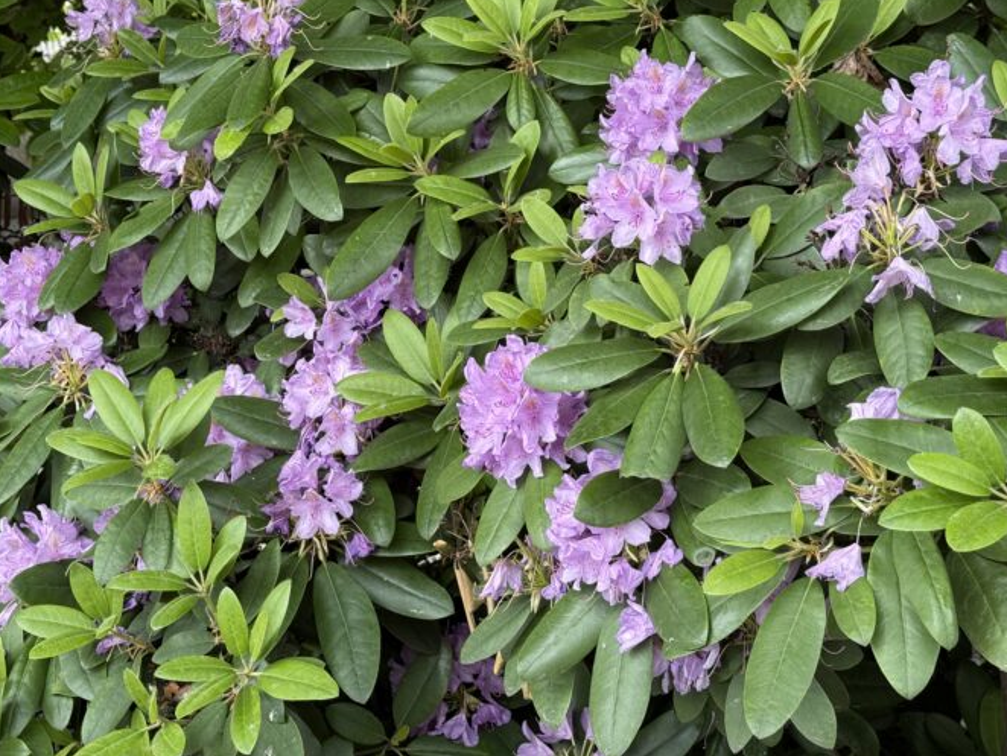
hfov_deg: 33.2
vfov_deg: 25.2
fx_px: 1688
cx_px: 459
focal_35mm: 58
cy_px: 303
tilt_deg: +3.9
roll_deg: +1.5
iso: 64
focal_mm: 6.76
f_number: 1.78
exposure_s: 1/356
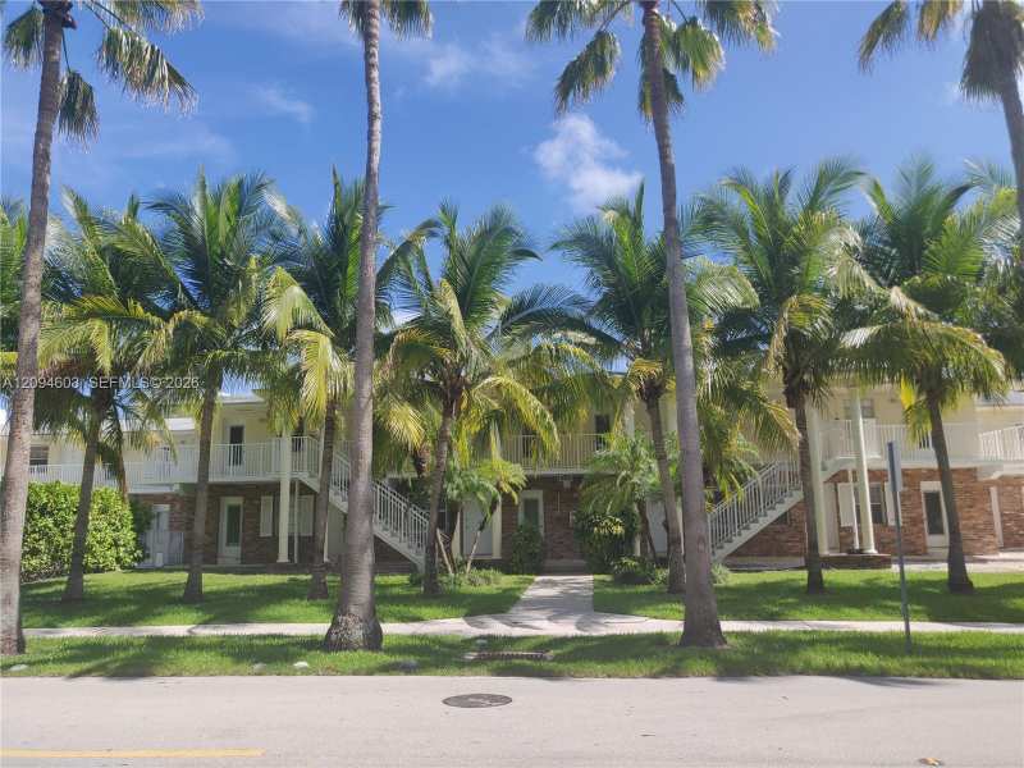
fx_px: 740
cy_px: 384
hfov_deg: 69.4
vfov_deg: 54.9
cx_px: 512
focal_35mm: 25
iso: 100
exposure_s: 1/1313
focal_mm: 4.25
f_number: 1.7
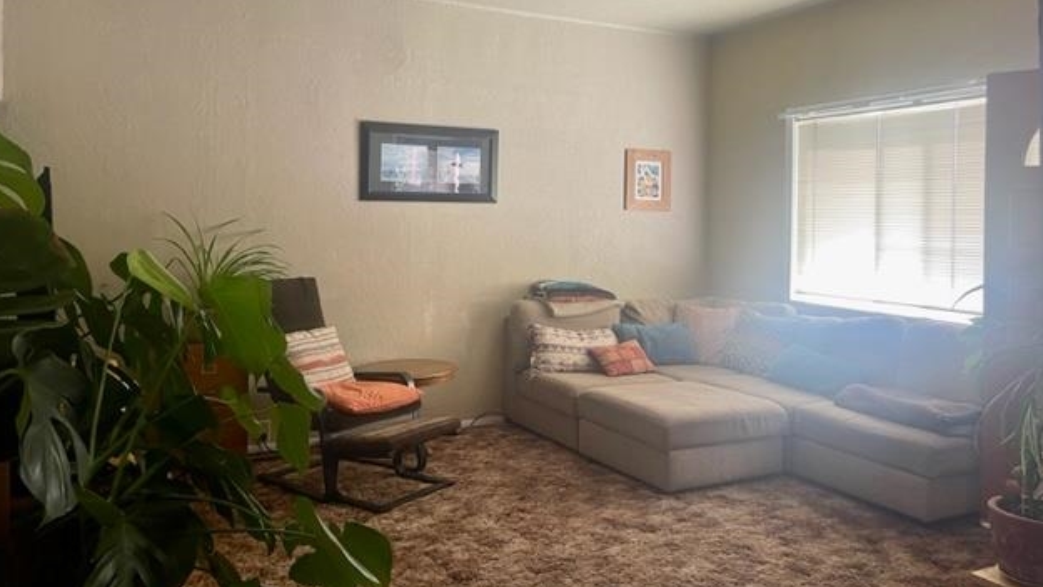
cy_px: 208
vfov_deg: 39.9
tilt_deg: -0.1
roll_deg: -1.9
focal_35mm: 29
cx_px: 512
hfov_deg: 66.0
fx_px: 802
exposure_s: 1/60
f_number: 1.6
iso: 100
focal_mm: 5.1
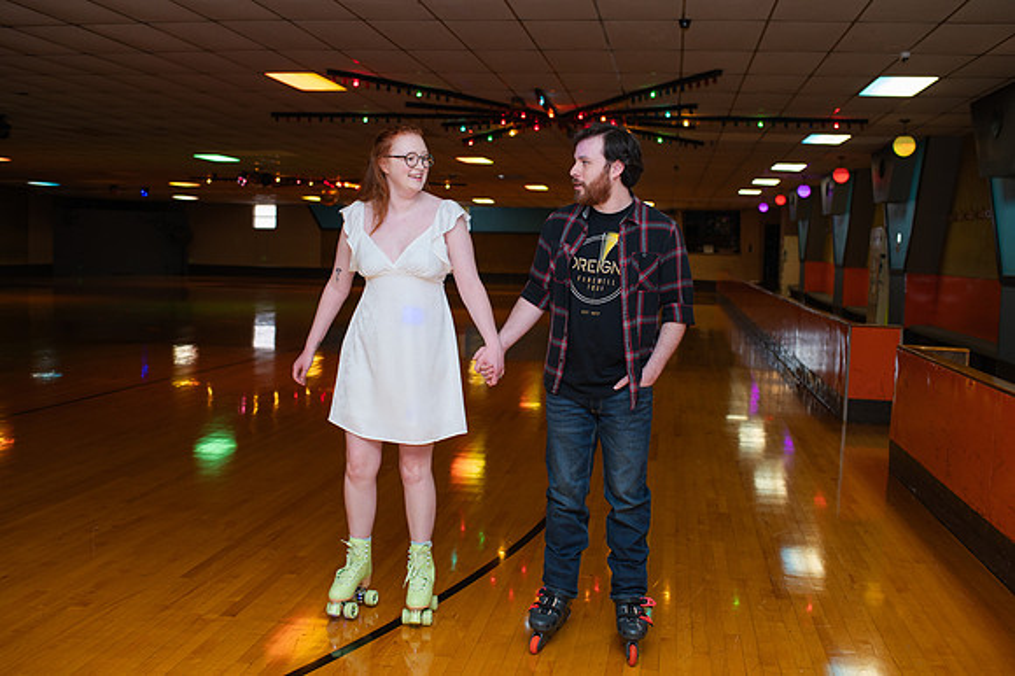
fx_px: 1052
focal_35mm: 37
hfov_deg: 51.5
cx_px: 501
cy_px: 333
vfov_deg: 35.6
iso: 1000
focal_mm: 35
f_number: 3.2
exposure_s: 1/200
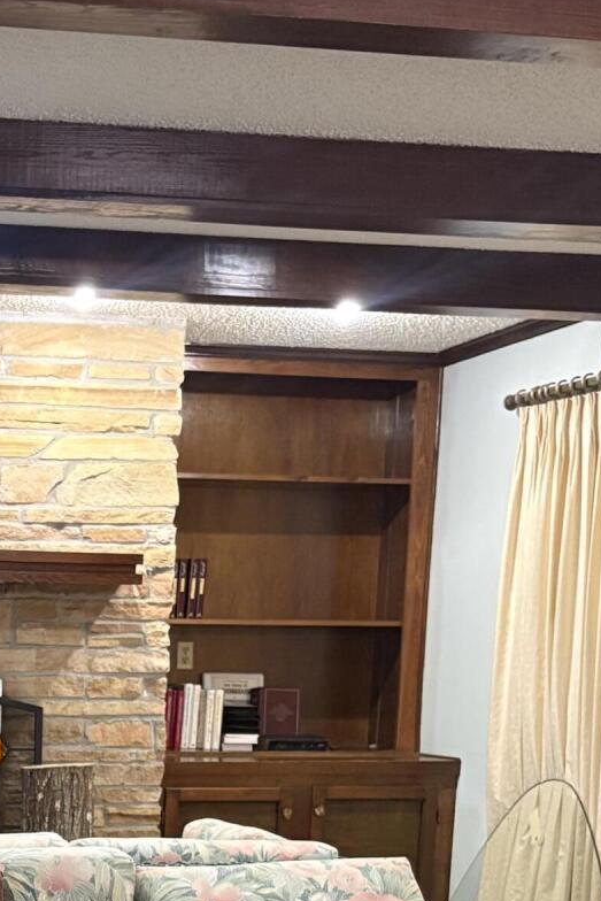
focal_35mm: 69
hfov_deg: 18.9
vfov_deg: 27.3
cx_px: -76
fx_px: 1727
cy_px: 934
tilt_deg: -8.3
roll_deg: -1.1
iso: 500
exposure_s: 1/60
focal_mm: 5.96
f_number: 1.6
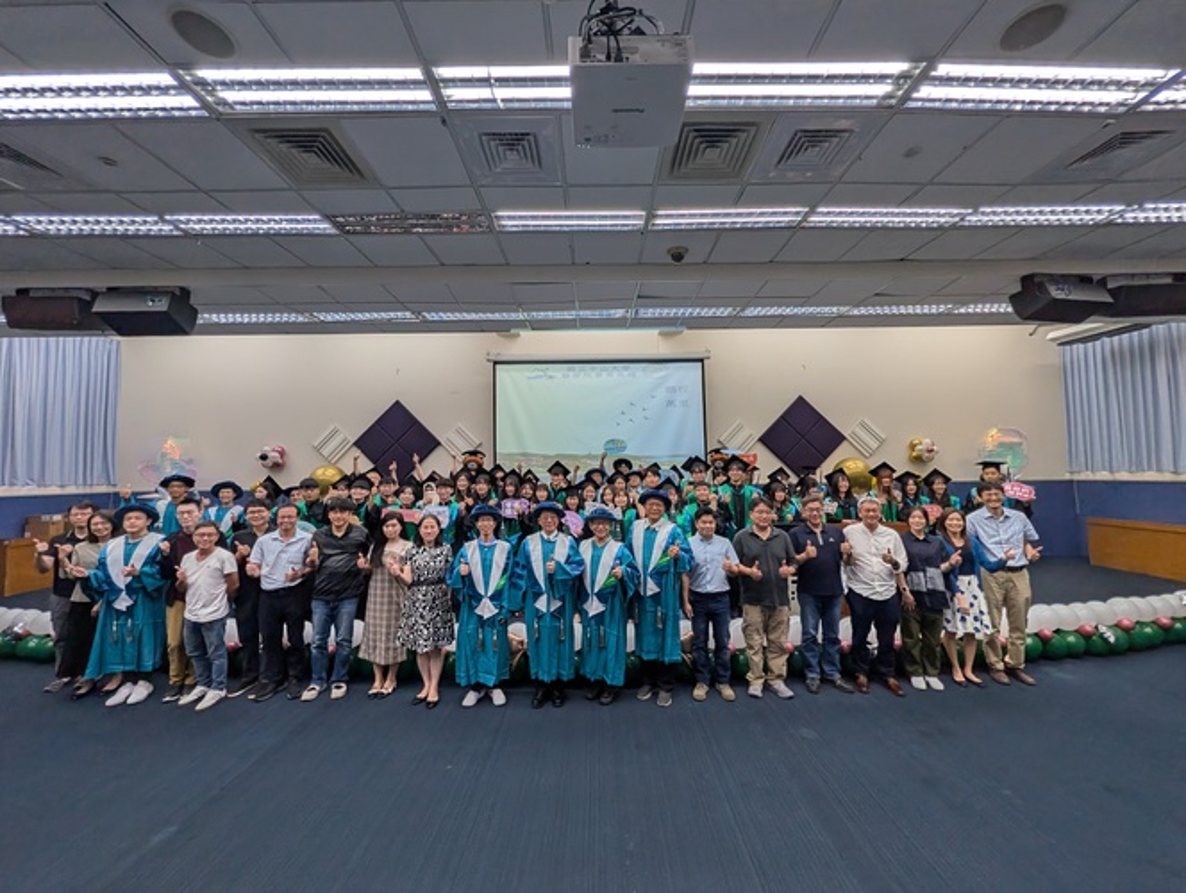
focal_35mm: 12
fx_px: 412
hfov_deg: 110.5
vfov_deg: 94.6
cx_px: 593
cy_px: 446
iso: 38
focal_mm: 2.02
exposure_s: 1/342
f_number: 1.7
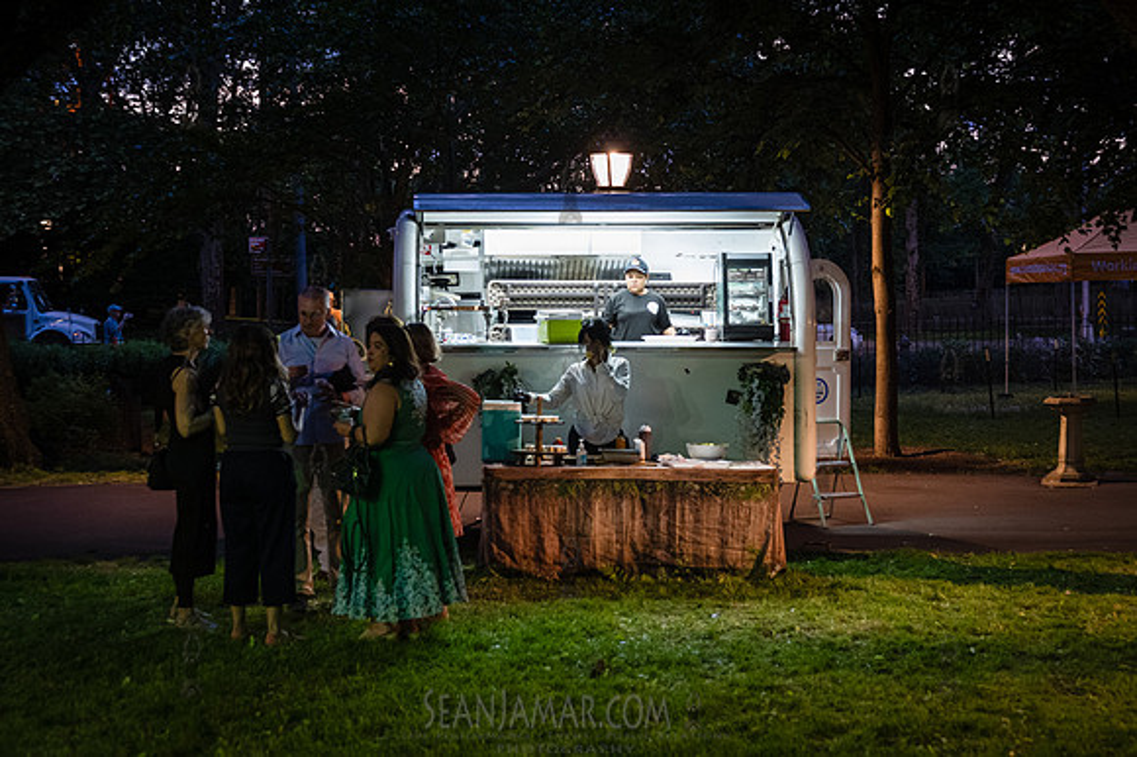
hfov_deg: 37.5
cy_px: 378
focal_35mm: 53
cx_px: 568
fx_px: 1676
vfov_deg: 25.4
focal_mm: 52
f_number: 3.5
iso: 6400
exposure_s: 1/160
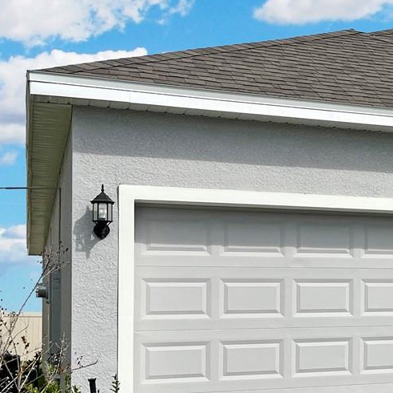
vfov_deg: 22.8
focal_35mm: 75
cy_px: 310
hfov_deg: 20.0
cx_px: 581
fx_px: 963
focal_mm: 5.1
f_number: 1.6
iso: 50
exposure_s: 1/6494
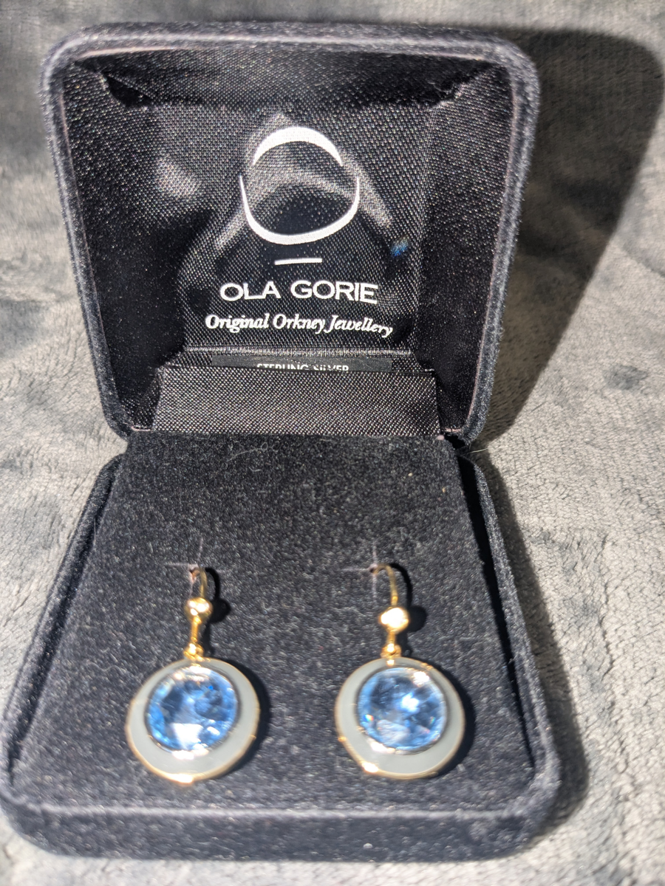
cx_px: 332
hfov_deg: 51.4
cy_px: 443
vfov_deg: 65.3
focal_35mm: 27
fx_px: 692
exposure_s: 1/30
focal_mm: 4.38
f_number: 1.73
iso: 62
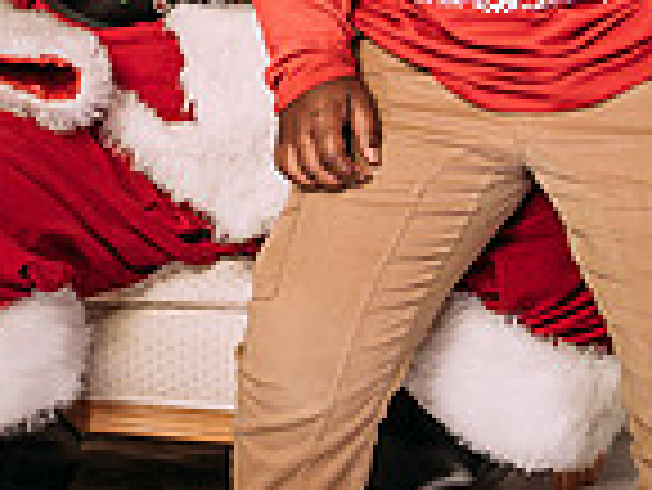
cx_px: 68
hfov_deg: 13.4
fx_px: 2752
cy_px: -41
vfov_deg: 10.1
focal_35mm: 146
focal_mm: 35
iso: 100
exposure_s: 1/100
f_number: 5
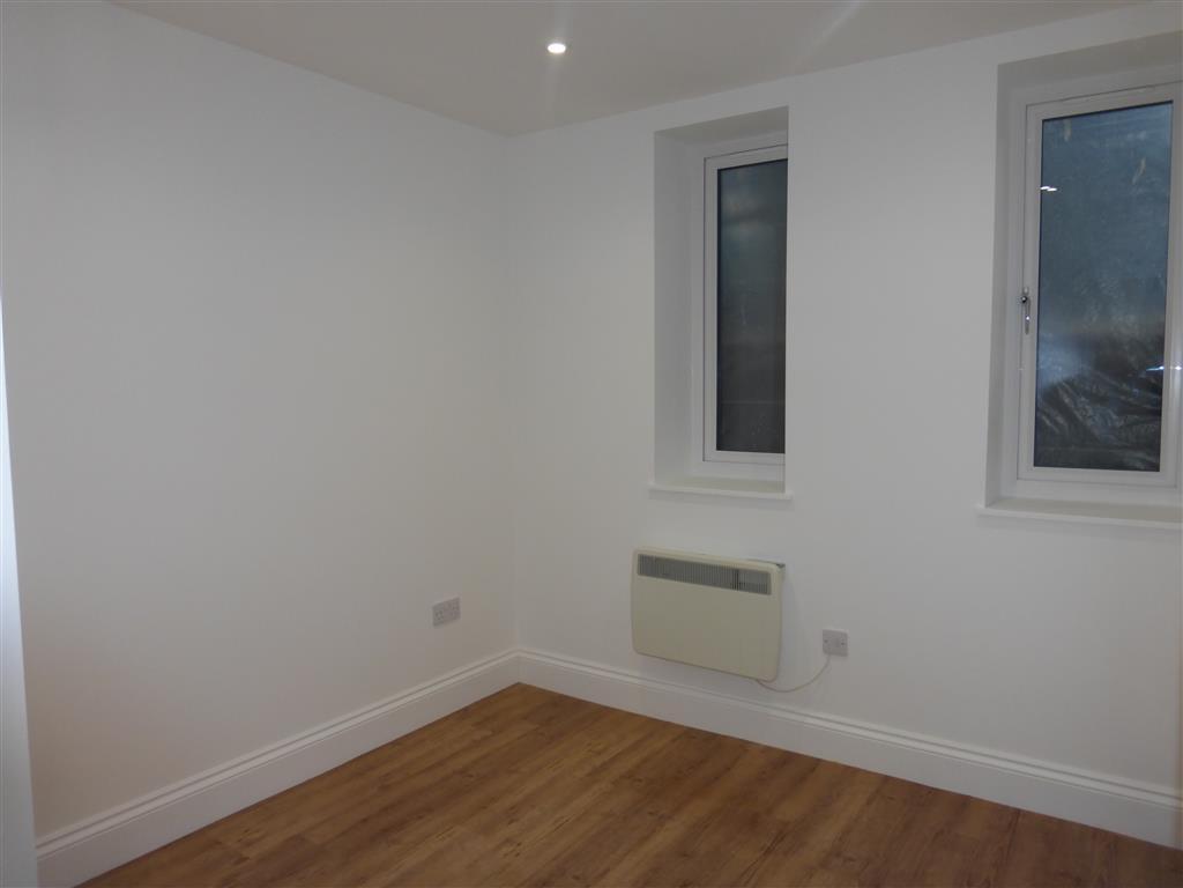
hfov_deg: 71.6
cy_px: 444
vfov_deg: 56.8
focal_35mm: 24
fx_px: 820
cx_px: 592
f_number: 3.3
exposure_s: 1/60
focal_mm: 4.3
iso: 160
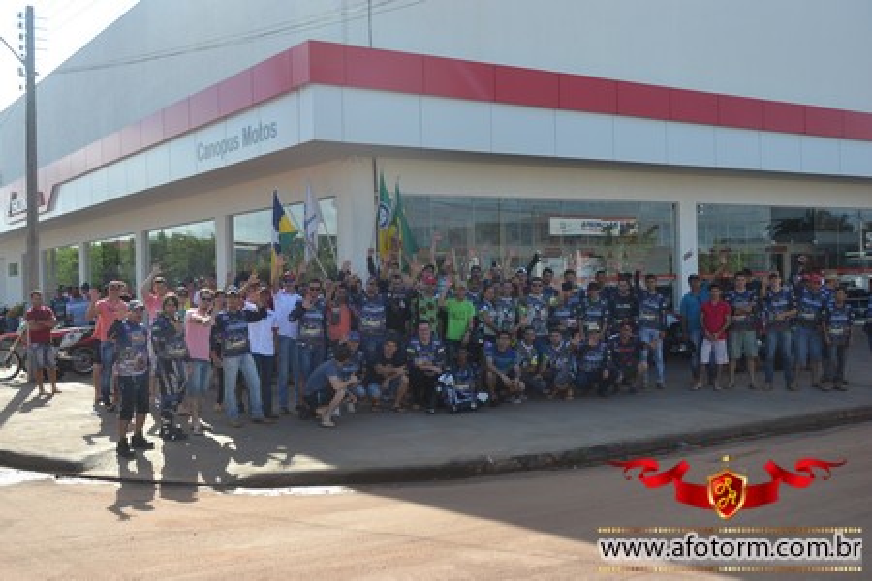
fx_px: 945
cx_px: 436
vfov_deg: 34.2
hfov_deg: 49.6
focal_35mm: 39
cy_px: 290
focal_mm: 26
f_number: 7.1
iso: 100
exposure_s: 1/200
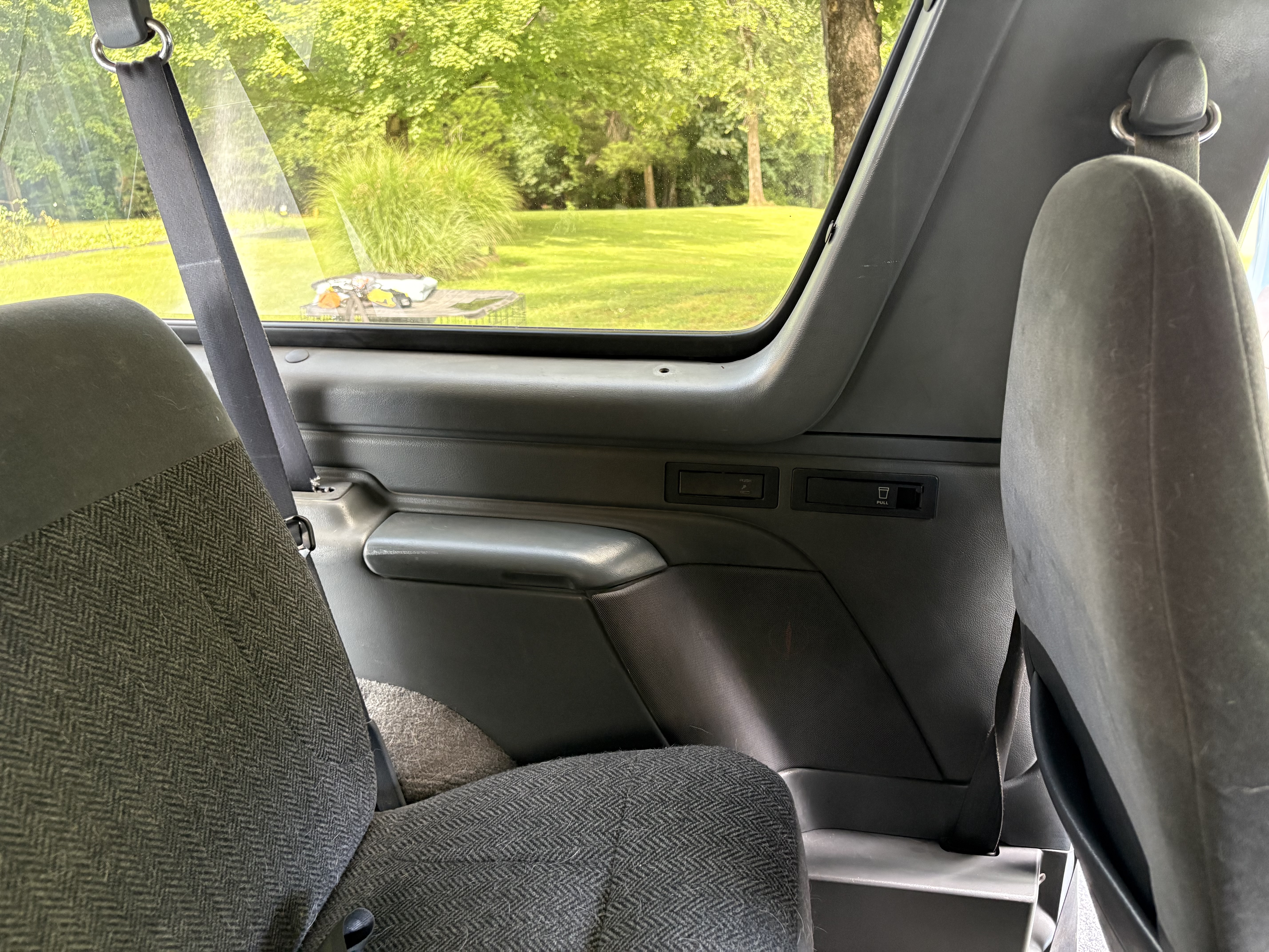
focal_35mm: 26
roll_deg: +5.6
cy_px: 476
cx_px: 634
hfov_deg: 67.3
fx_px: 953
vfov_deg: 53.1
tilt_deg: -17.3
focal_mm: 5.96
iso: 400
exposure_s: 1/60
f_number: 1.6
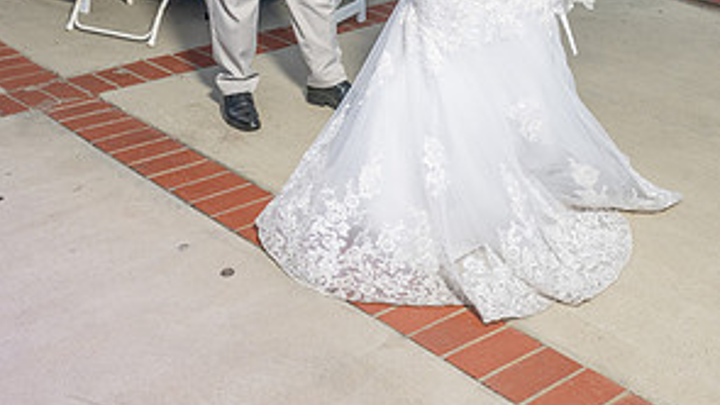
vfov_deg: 18.7
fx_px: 1165
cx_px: 386
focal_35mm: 61
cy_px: -76
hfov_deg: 34.3
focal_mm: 24
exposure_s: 1/160
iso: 250
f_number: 4.5
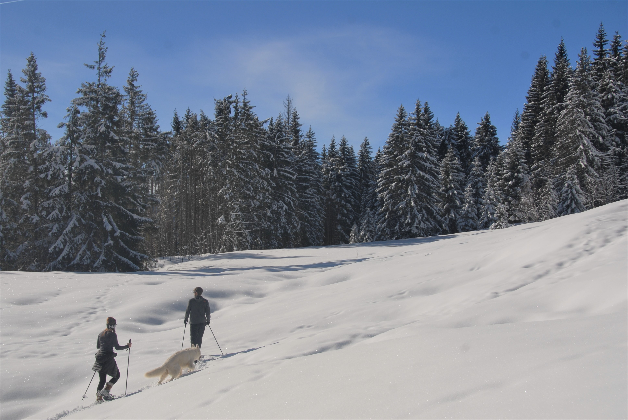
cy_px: 210
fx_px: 812
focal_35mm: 46
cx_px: 314
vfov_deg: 29.0
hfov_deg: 42.3
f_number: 8
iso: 100
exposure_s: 1/250
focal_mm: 31
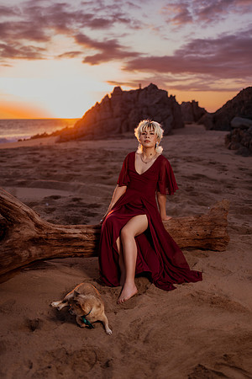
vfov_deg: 54.4
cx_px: 126
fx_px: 367
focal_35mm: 35
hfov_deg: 37.9
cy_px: 190
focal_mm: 35
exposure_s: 1/500
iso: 50
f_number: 1.4
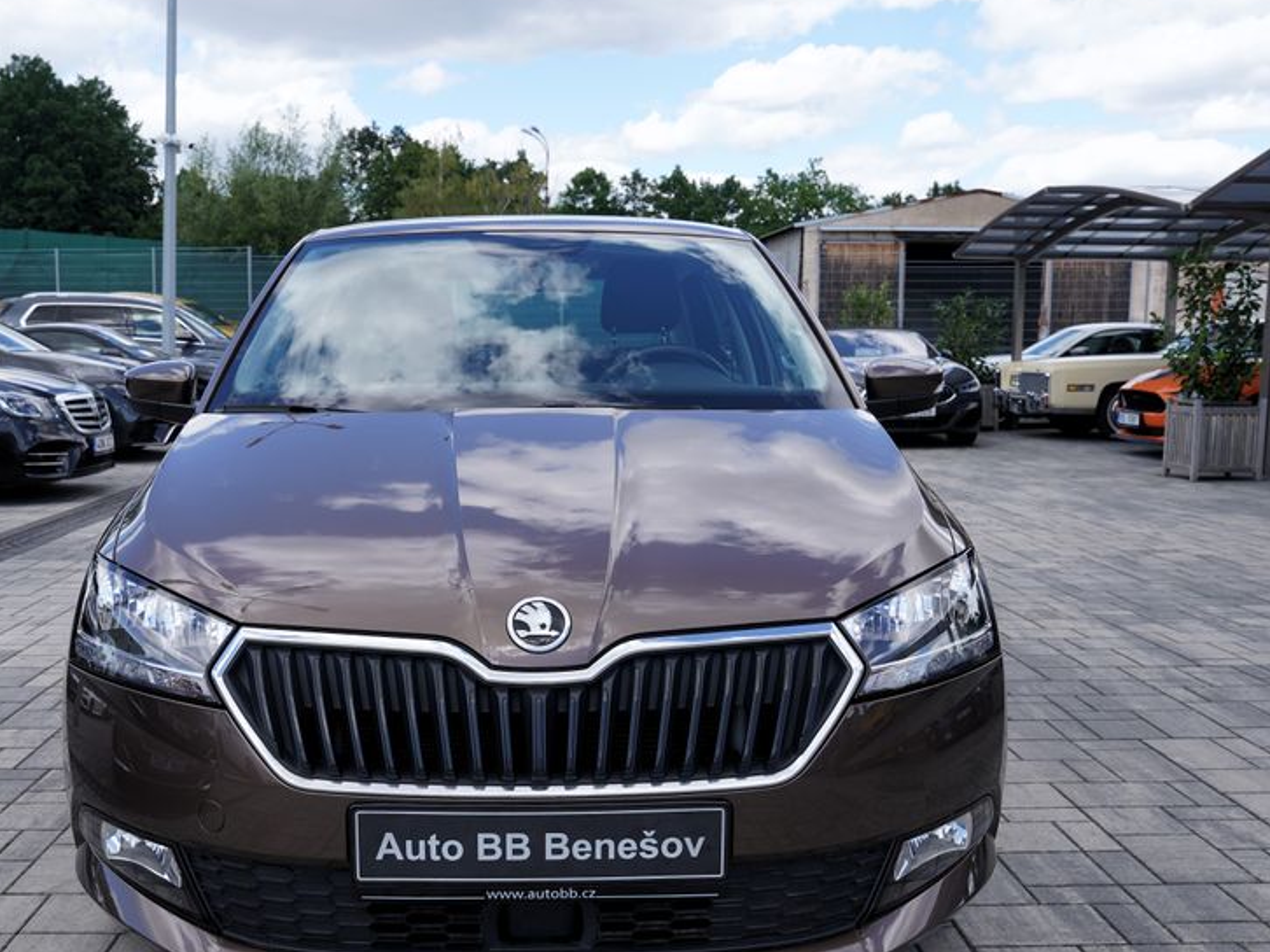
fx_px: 1394
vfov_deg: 37.6
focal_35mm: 38
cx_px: 546
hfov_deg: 48.8
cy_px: 571
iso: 100
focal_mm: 28
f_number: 7.1
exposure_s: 1/200
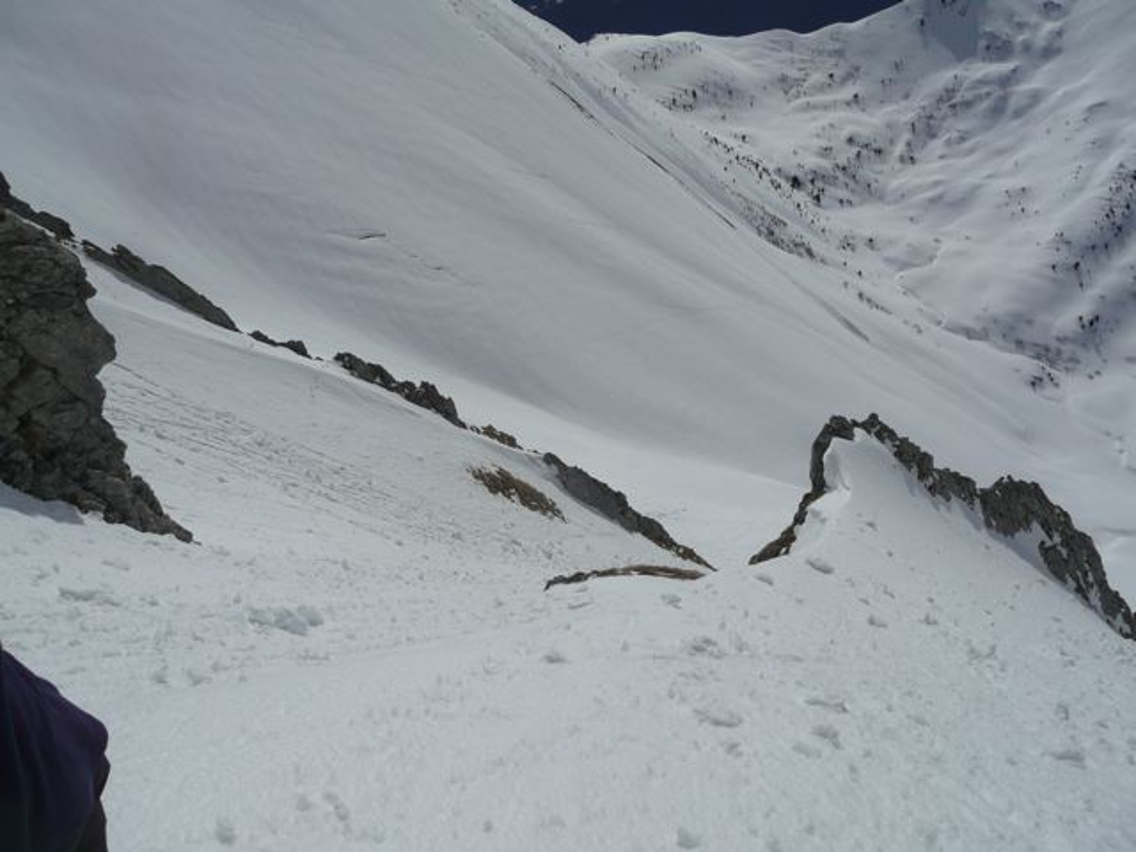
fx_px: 919
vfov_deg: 49.7
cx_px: 568
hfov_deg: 63.4
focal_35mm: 28
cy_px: 426
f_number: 8
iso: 100
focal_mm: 4.6
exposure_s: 1/1600
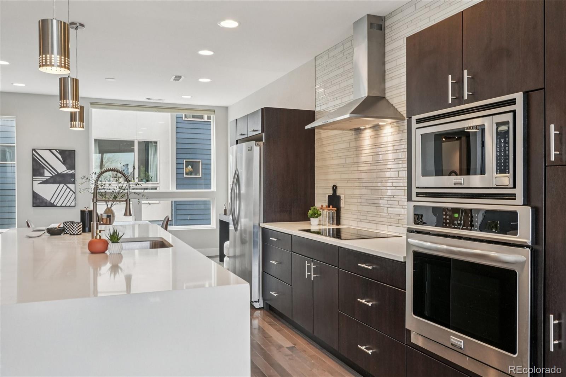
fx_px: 424
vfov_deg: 47.9
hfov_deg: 67.4
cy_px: 188
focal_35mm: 27
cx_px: 283
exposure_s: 1/30
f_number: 8
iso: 640
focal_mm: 18
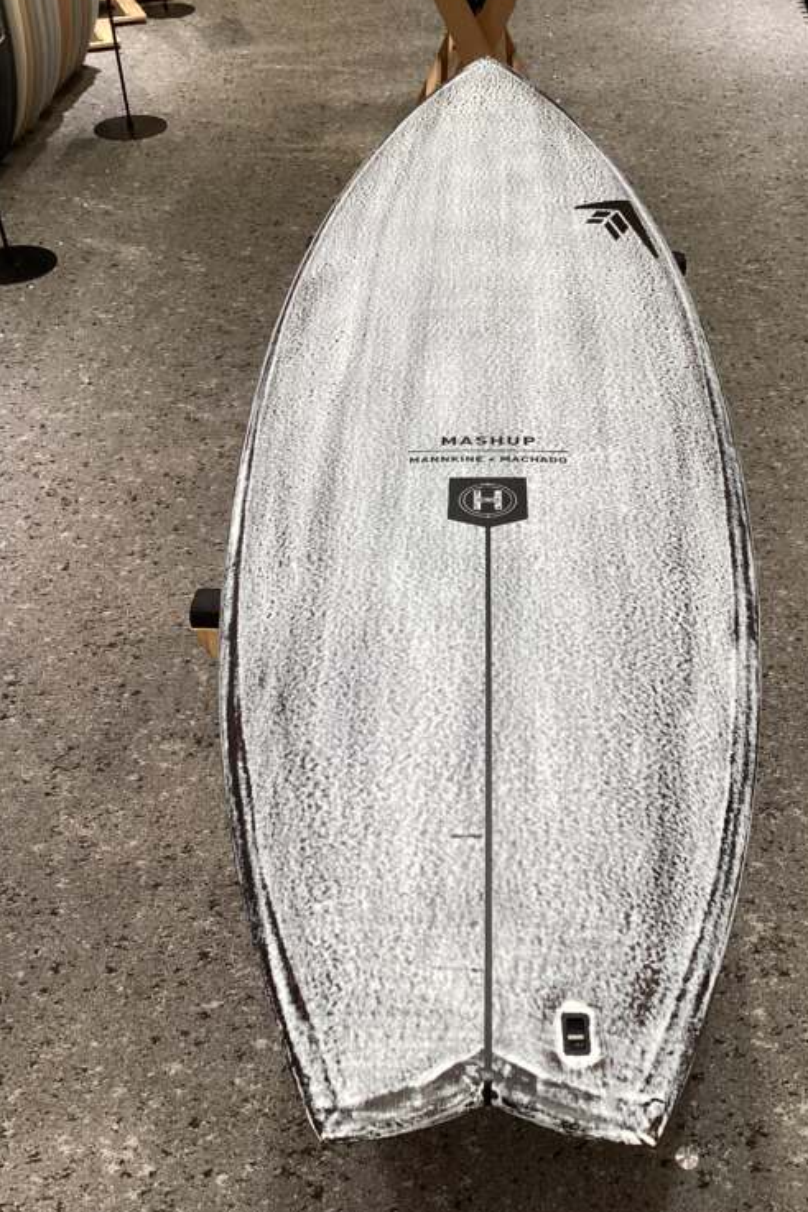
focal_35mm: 35
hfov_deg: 37.8
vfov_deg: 54.4
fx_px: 1179
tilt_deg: -41.2
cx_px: 454
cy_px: 631
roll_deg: -0.4
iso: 80
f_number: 2.4
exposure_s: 1/60
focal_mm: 3.3
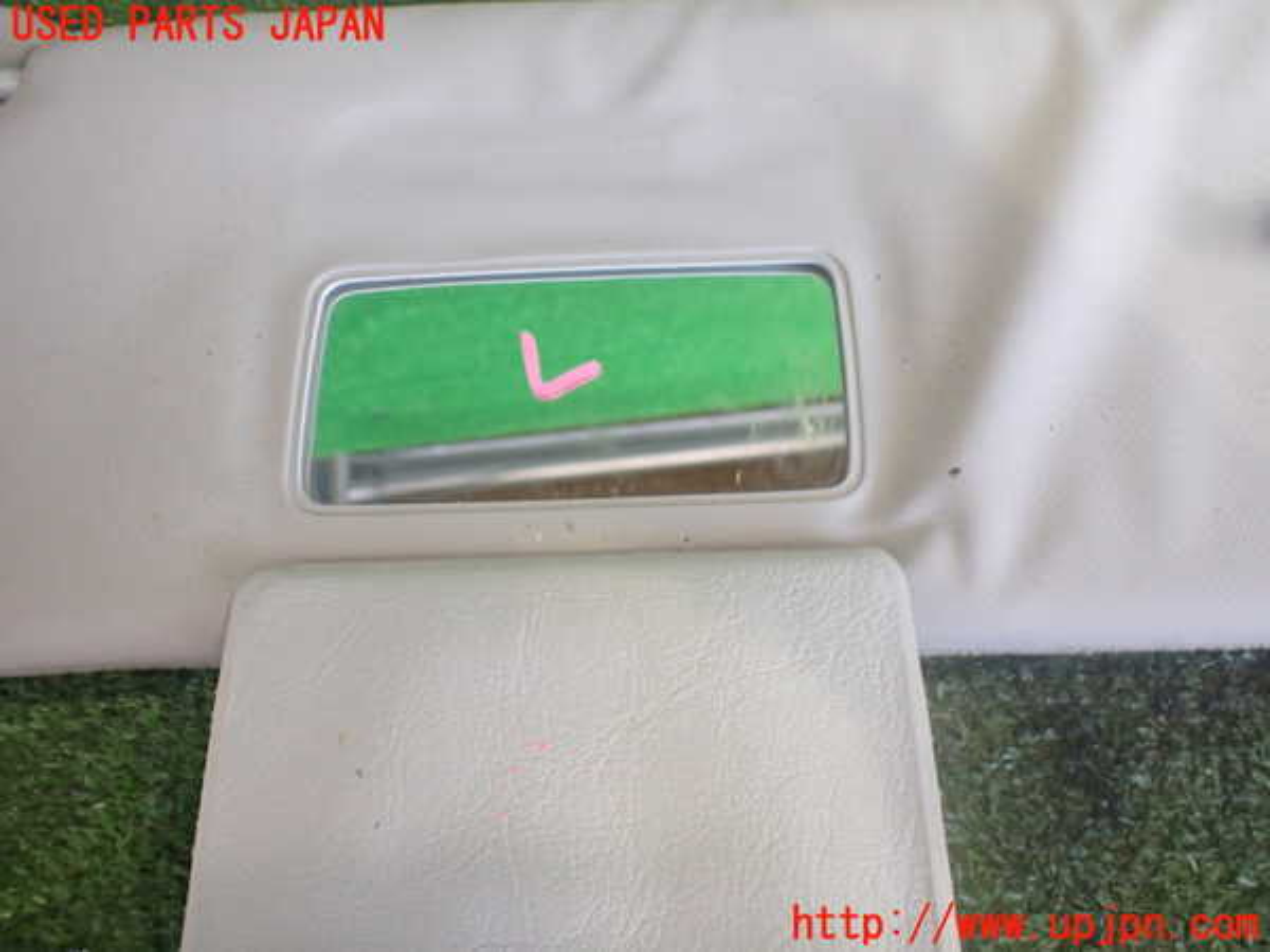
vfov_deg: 46.8
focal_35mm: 30
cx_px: 635
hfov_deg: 60.0
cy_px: 476
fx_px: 1101
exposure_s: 1/125
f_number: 2.3
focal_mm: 5.4
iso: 640
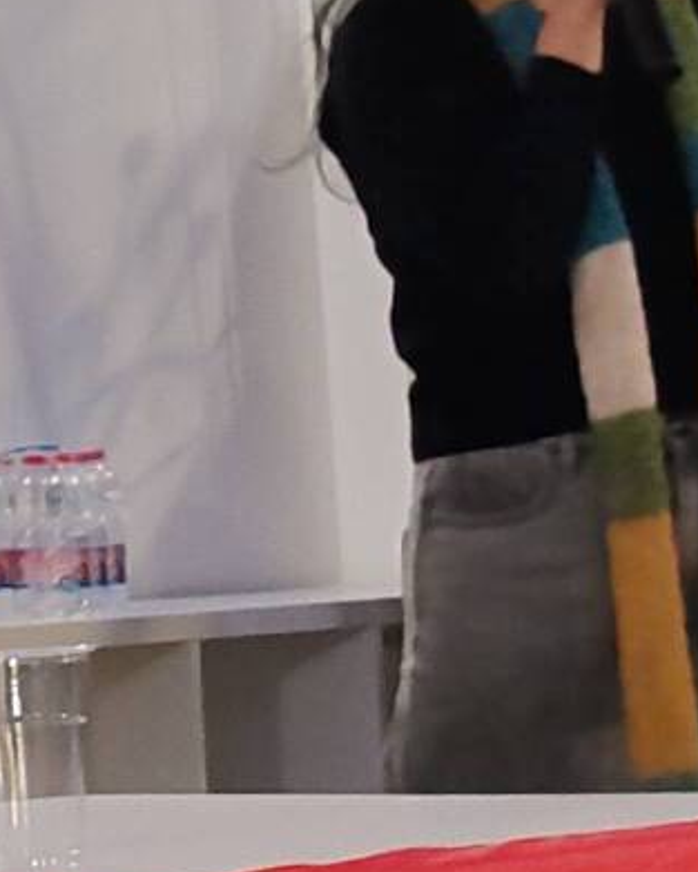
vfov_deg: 9.3
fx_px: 5343
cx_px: -169
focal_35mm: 207
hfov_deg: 7.4
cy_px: 330
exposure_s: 1/33
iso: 1250
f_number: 1.9
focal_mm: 6.12
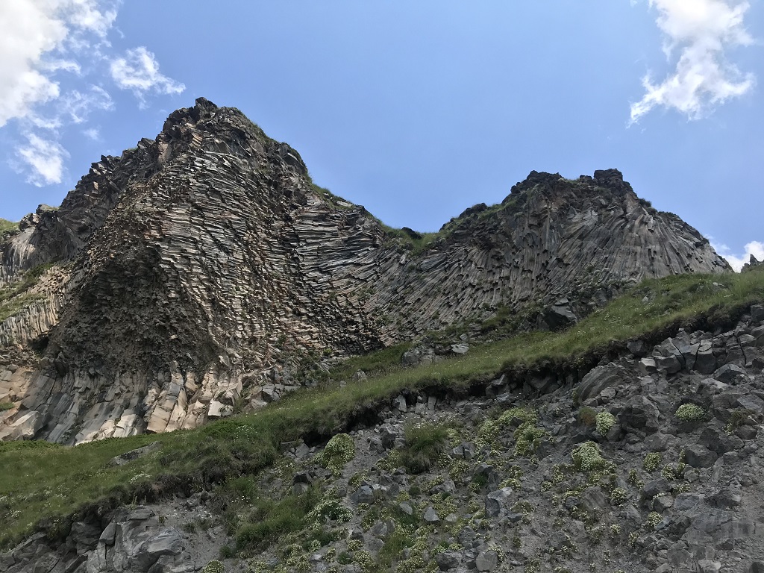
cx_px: 382
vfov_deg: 49.7
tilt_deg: +42.7
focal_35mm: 28
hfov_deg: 63.4
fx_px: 618
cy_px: 286
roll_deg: -5.9
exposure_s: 1/1259
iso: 20
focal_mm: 3.99
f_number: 1.8
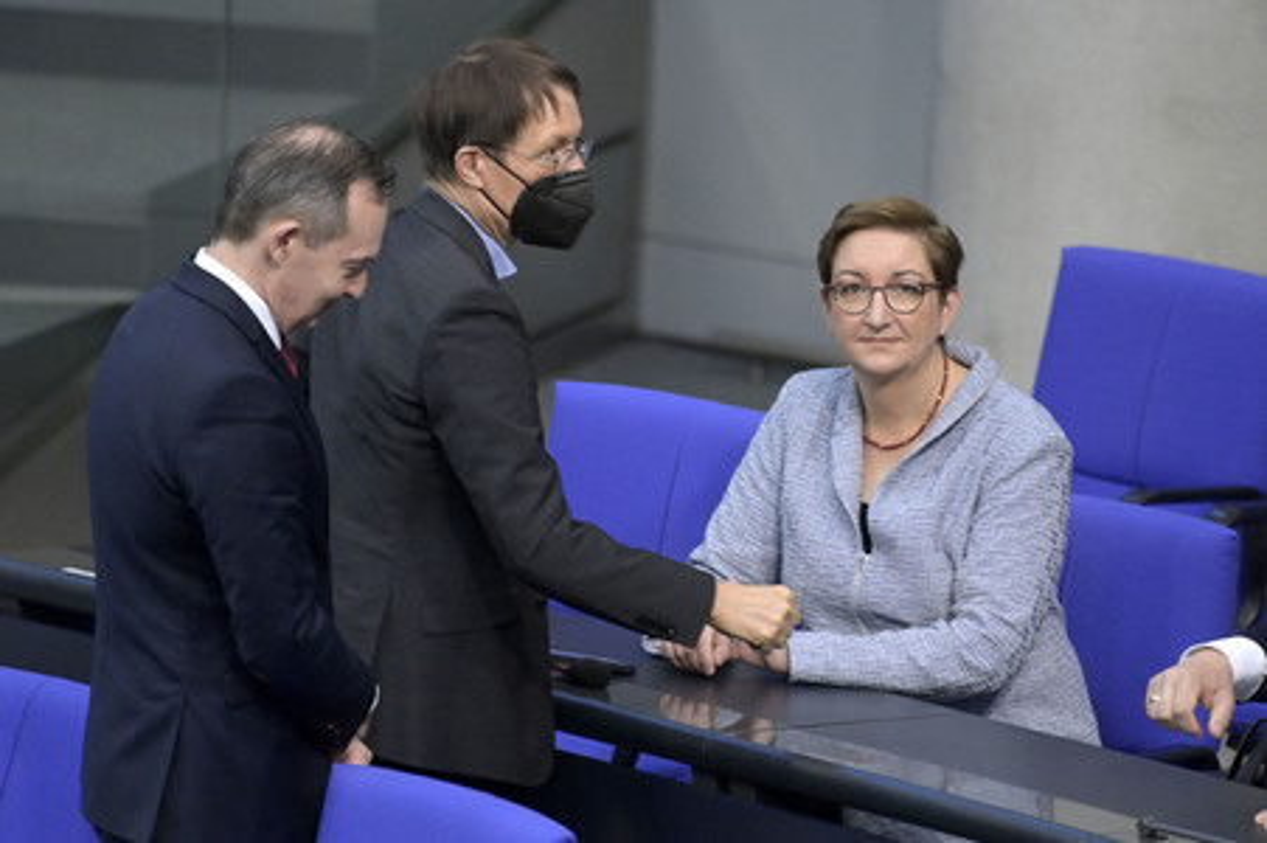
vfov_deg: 3.0
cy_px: 422
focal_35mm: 460
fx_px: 16177
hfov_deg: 4.5
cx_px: 634
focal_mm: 460
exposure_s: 1/250
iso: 10000
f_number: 5.6
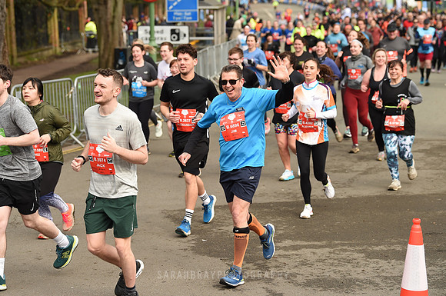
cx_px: 223
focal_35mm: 102
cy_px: 148
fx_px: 1262
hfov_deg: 20.0
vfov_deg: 13.4
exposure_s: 1/1000
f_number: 4.5
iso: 560
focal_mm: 102
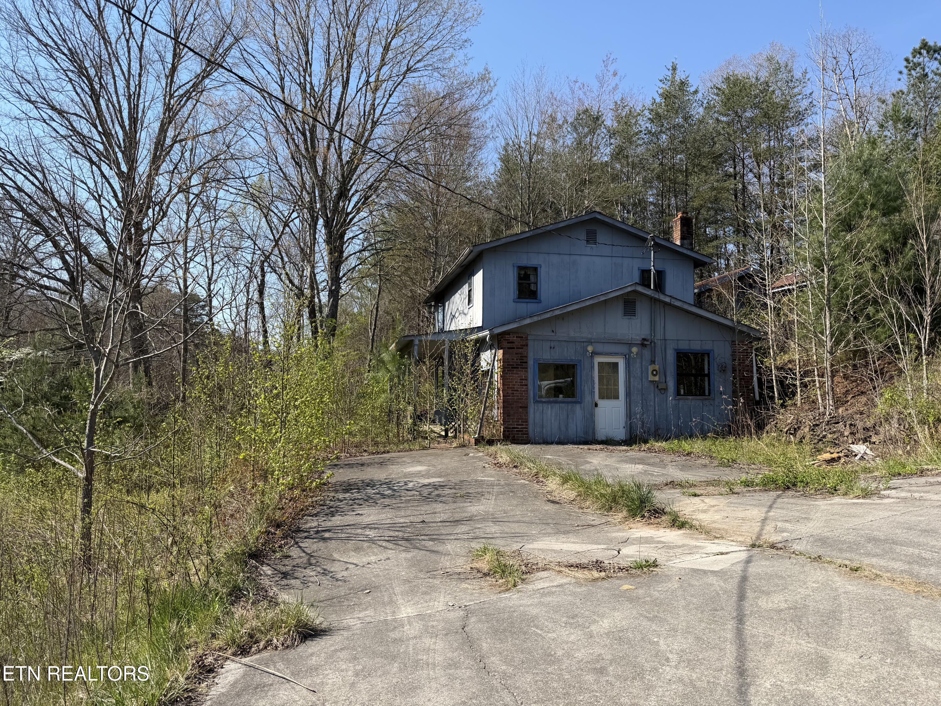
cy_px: 353
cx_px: 470
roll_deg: +0.2
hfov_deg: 71.6
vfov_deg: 56.8
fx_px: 652
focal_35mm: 24
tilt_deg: +5.0
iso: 80
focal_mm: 6.76
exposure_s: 1/3021
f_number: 1.78
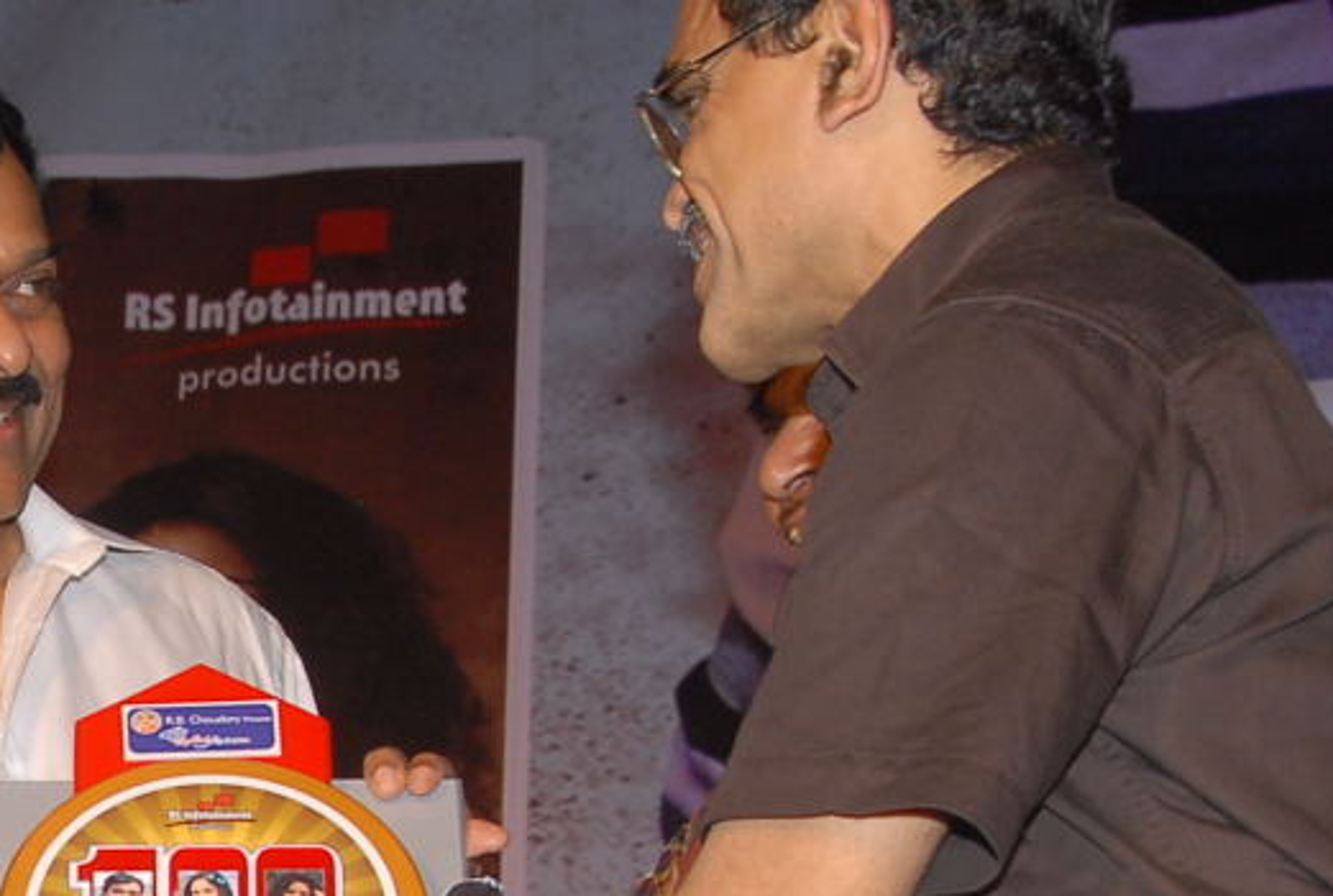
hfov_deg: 14.9
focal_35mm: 134
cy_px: 1027
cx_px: -128
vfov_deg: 10.2
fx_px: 4956
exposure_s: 1/125
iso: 320
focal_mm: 29
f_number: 6.3
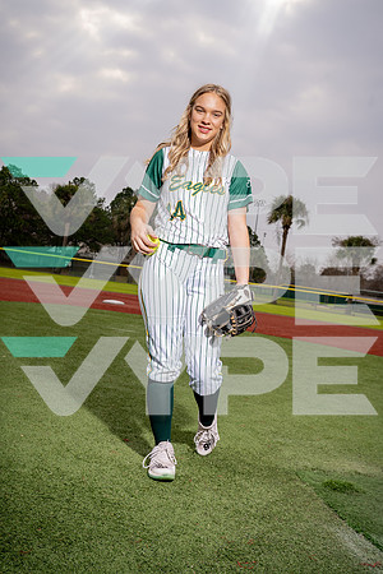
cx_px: 192
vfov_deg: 47.4
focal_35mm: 41
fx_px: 654
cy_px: 287
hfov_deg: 32.6
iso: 100
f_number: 7.1
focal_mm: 41
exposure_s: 1/250
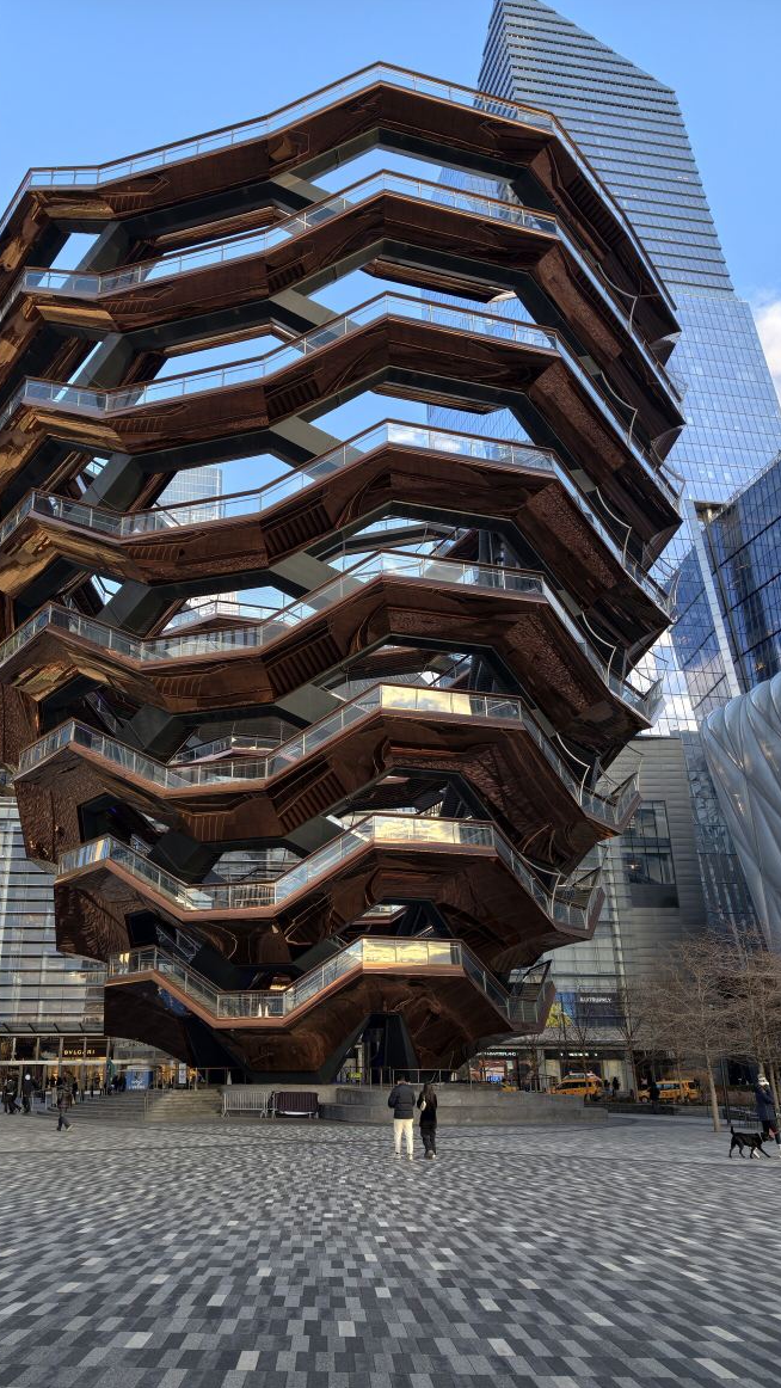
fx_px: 994
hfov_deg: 42.6
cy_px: 712
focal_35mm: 27
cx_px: 290
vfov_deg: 69.8
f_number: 1.57
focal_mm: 7
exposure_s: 1/371
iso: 72
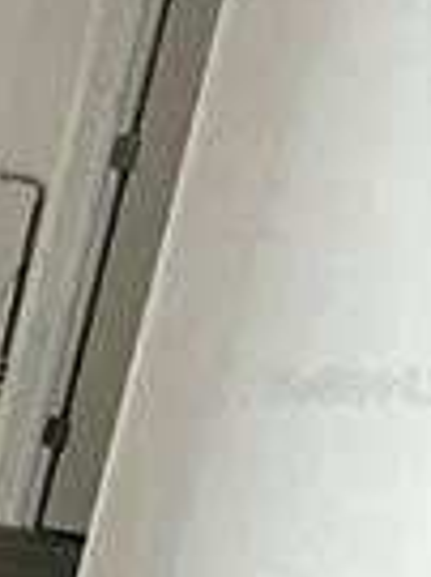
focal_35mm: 74
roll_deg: -3.4
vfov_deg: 26.2
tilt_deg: -14.4
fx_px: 1230
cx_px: -768
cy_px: 385
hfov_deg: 12.3
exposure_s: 1/60
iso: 640
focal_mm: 1.57
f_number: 1.8
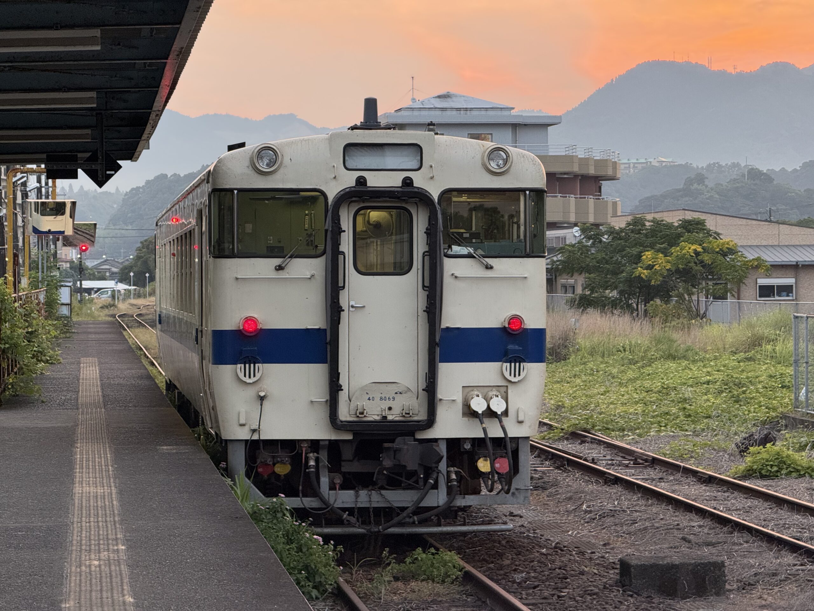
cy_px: 306
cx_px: 407
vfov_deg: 12.3
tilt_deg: -0.2
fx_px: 2822
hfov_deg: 16.4
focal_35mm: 120
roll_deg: +0.2
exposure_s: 1/99
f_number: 2.8
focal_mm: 15.66
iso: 250
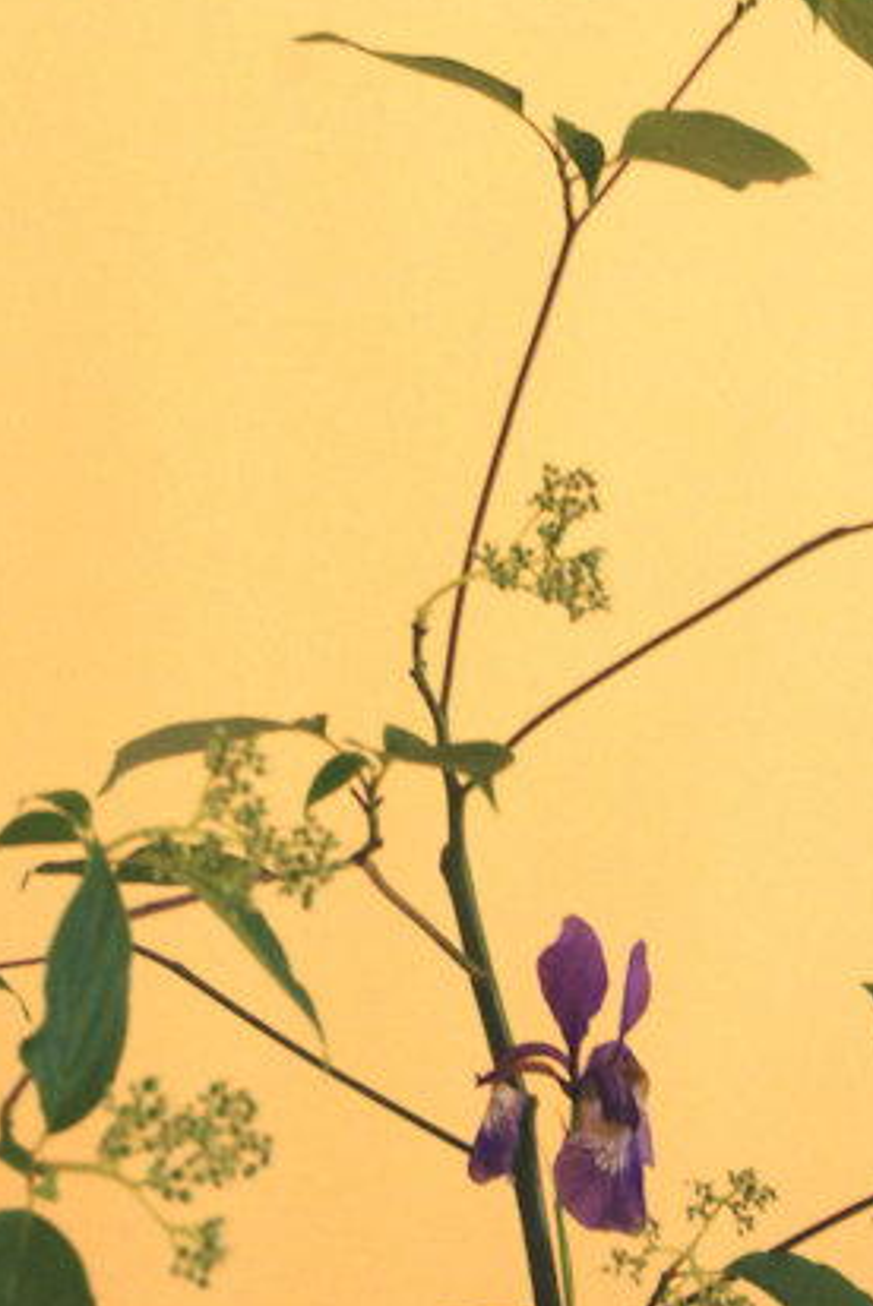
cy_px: 889
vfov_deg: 17.7
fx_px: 4184
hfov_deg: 11.9
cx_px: 558
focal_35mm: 115
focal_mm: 31
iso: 800
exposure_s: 1/20
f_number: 8
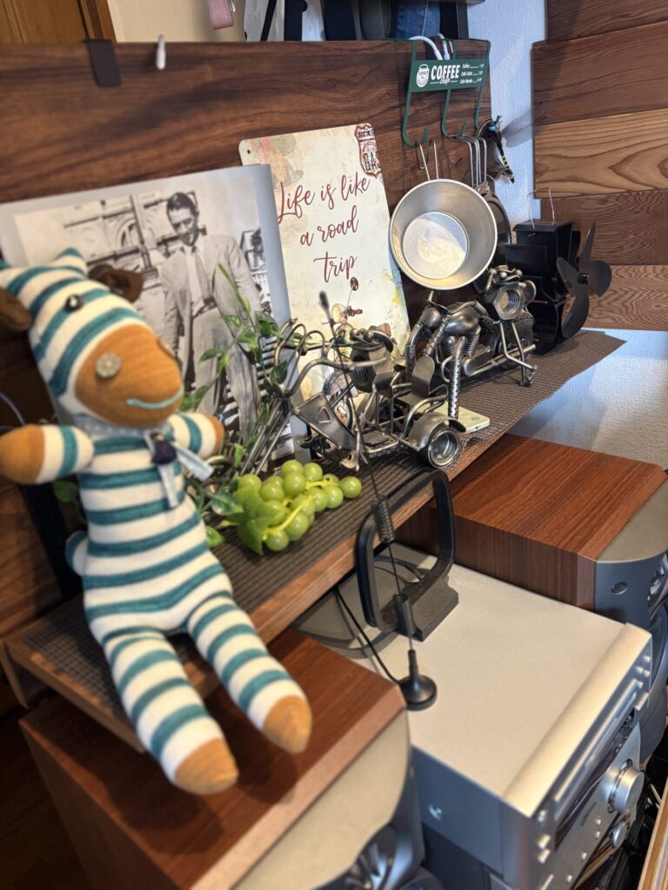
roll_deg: +9.0
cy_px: 445
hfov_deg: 53.1
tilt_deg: -24.0
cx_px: 334
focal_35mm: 26
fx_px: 669
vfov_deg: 67.3
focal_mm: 5.96
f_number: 1.6
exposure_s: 1/60
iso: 320
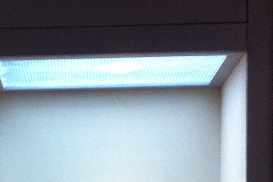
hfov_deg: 14.2
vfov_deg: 9.2
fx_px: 1077
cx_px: 5
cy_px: 326
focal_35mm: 142
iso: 125
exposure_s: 1/15
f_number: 2.8
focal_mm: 3.85
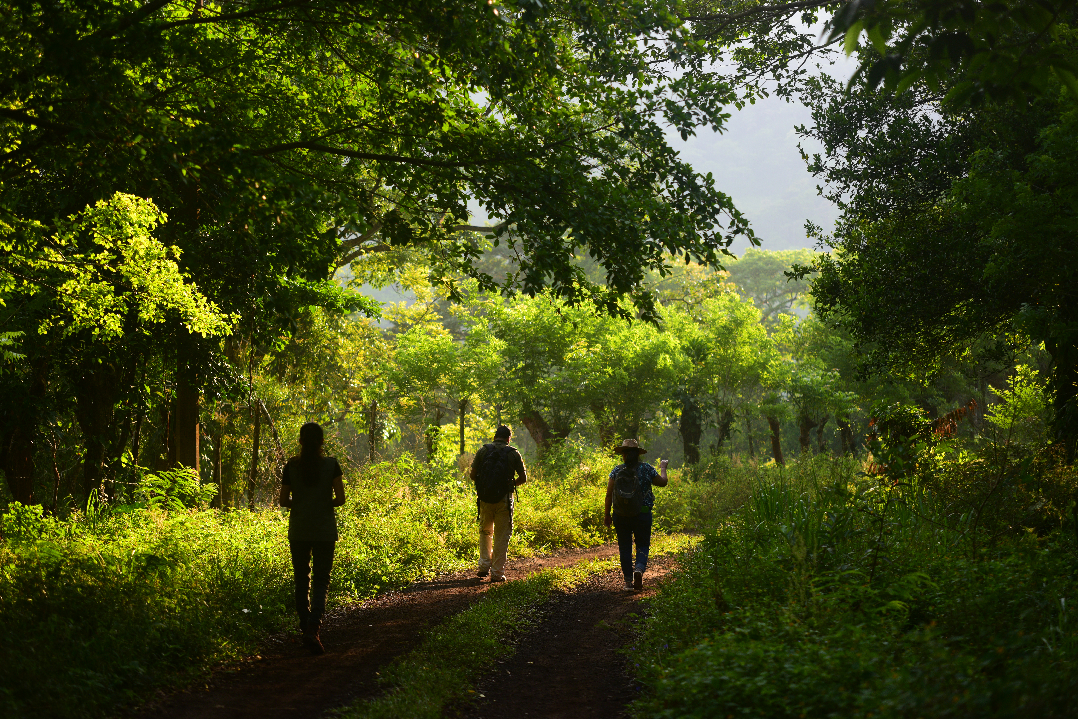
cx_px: 539
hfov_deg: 28.8
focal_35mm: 70
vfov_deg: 19.5
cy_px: 360
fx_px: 2097
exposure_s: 1/1000
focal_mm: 70
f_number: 2.8
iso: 400
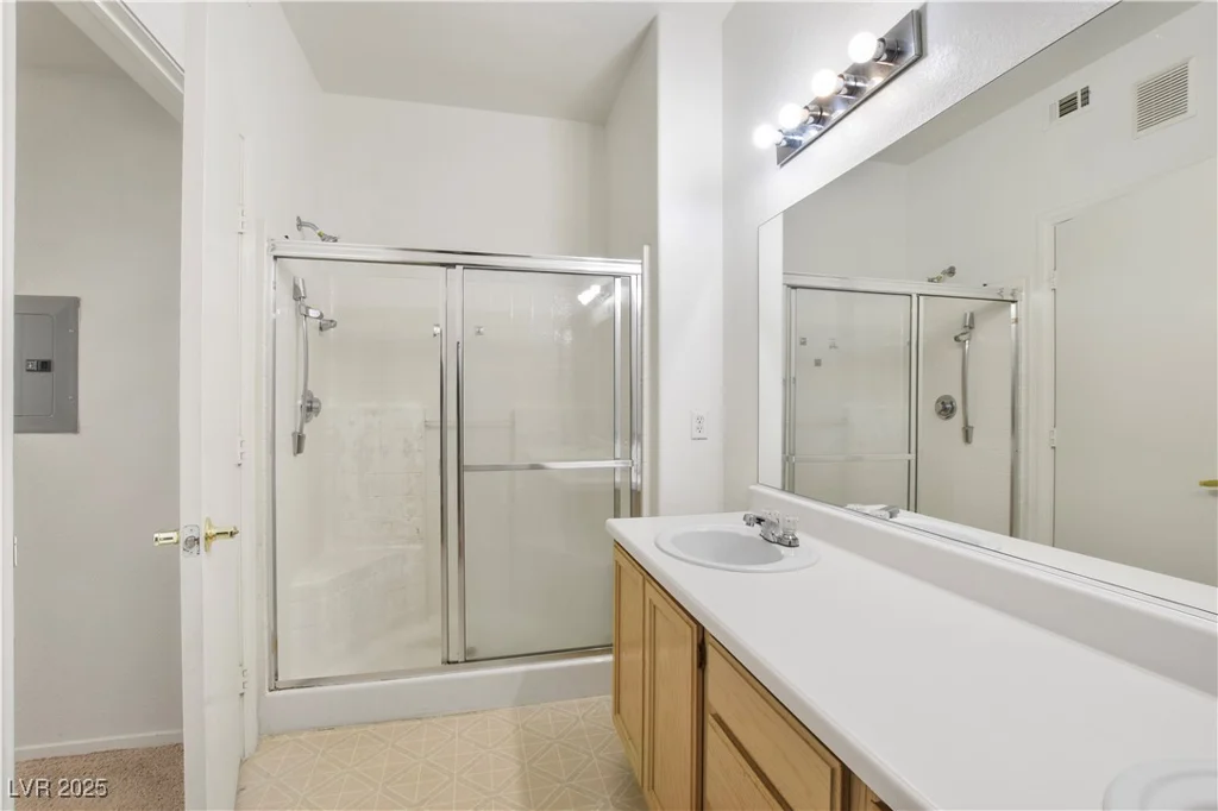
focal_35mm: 15
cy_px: 406
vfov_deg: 77.3
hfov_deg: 100.4
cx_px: 609
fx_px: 507
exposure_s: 1/20
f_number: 8
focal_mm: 10
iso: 400
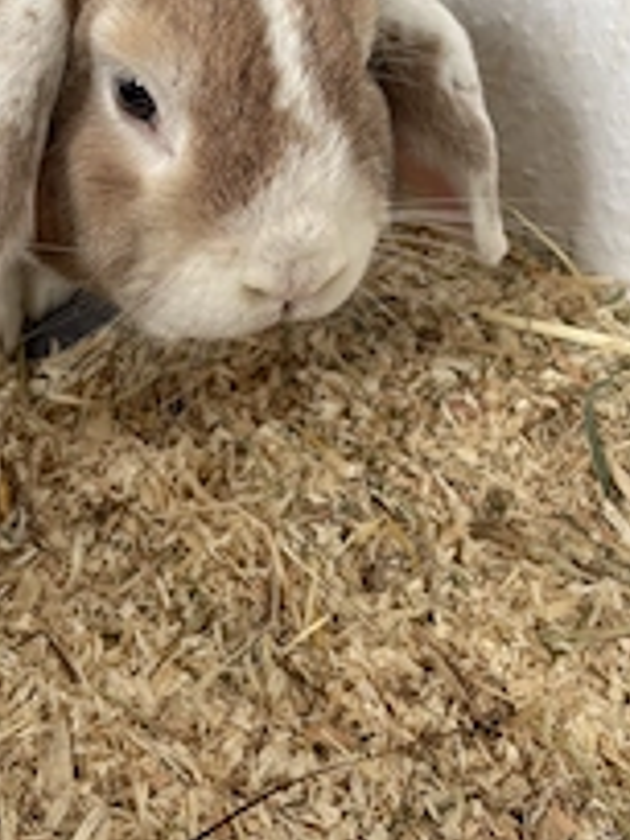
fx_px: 1238
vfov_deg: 36.7
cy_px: 222
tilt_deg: -36.7
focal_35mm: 51
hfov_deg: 28.5
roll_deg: -8.5
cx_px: 239
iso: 125
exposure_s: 1/122
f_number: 1.6
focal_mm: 5.96
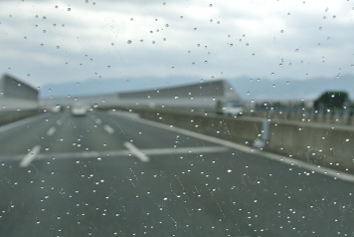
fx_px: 718
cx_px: 214
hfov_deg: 27.6
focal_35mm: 73
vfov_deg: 18.7
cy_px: 133
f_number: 4.5
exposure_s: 1/250
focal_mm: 18.2
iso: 100
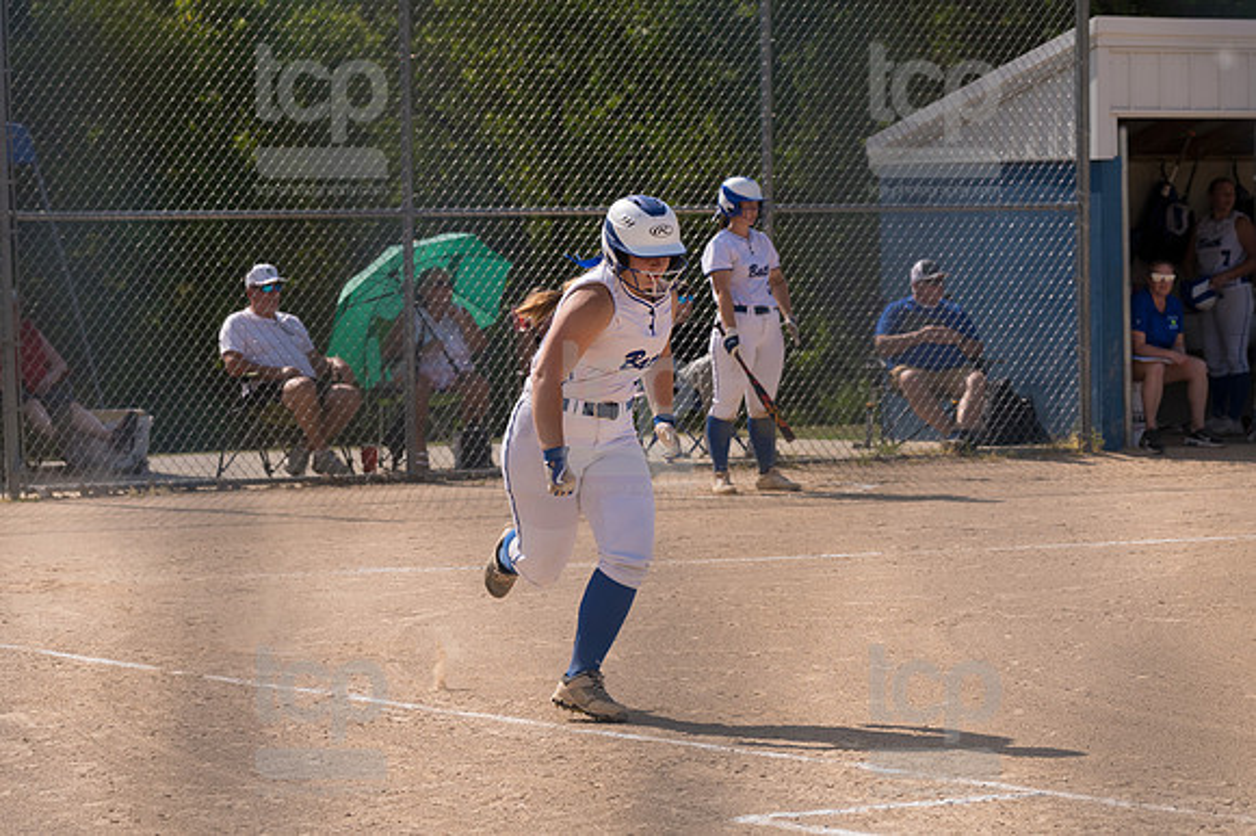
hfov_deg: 12.5
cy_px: 418
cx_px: 628
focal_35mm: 165
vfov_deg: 8.3
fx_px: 5753
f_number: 5.6
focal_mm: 110
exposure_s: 1/1600
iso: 250
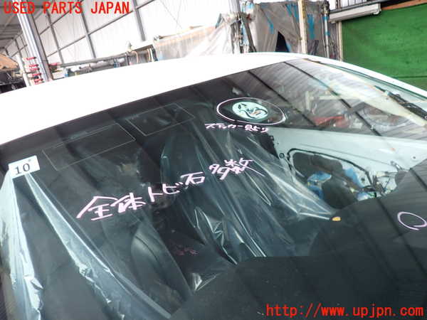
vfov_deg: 54.9
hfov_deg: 69.4
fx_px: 308
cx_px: 214
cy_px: 160
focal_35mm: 25
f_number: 2
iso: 100
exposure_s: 1/80
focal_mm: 4.5
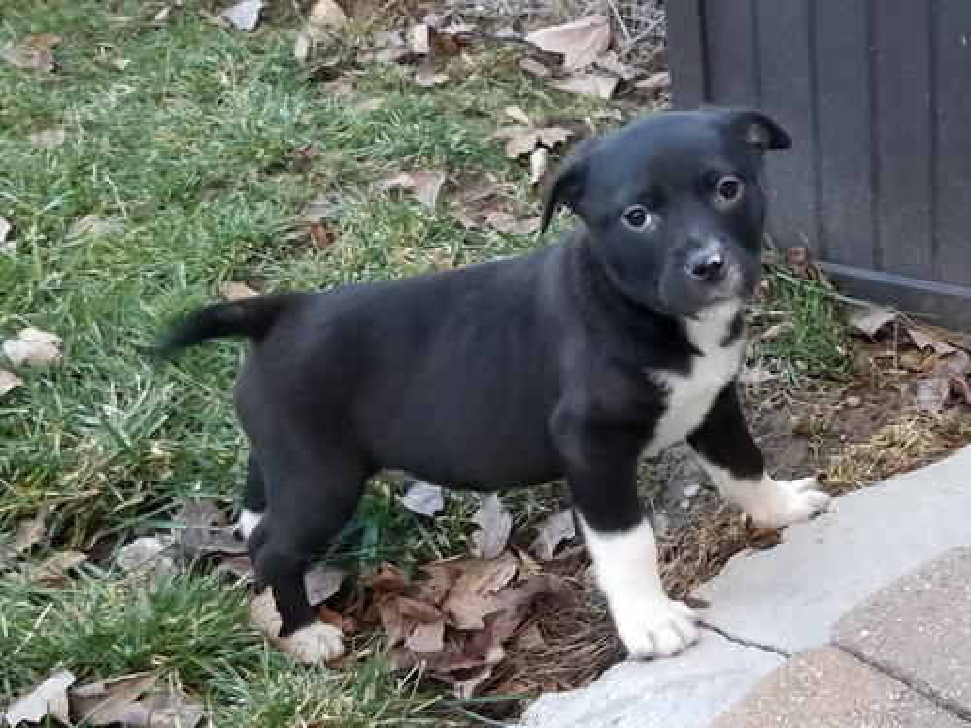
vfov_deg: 53.1
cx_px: 486
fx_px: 729
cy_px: 364
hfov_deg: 67.3
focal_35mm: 26
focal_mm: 4.2
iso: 100
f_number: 1.7
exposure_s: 1/120
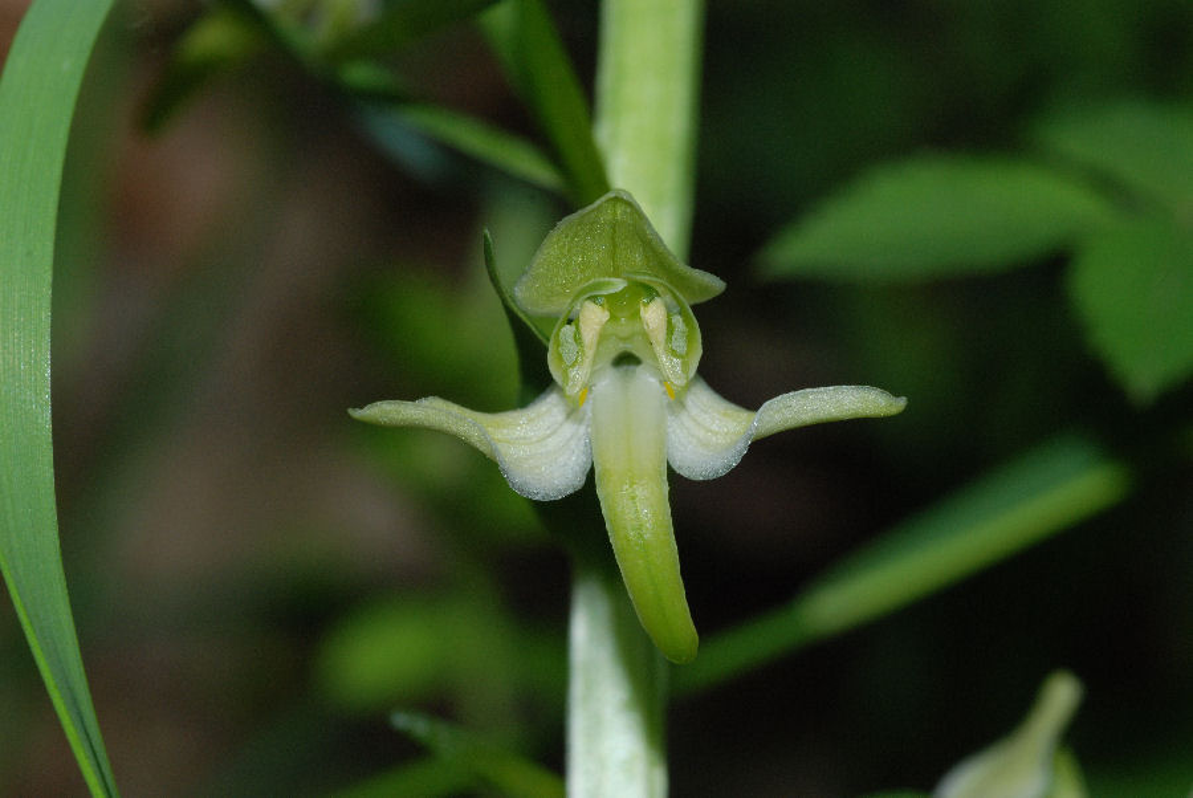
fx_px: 4478
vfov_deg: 10.2
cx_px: 596
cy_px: 399
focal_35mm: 135
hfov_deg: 15.2
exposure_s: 1/200
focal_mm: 90
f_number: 20
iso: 400
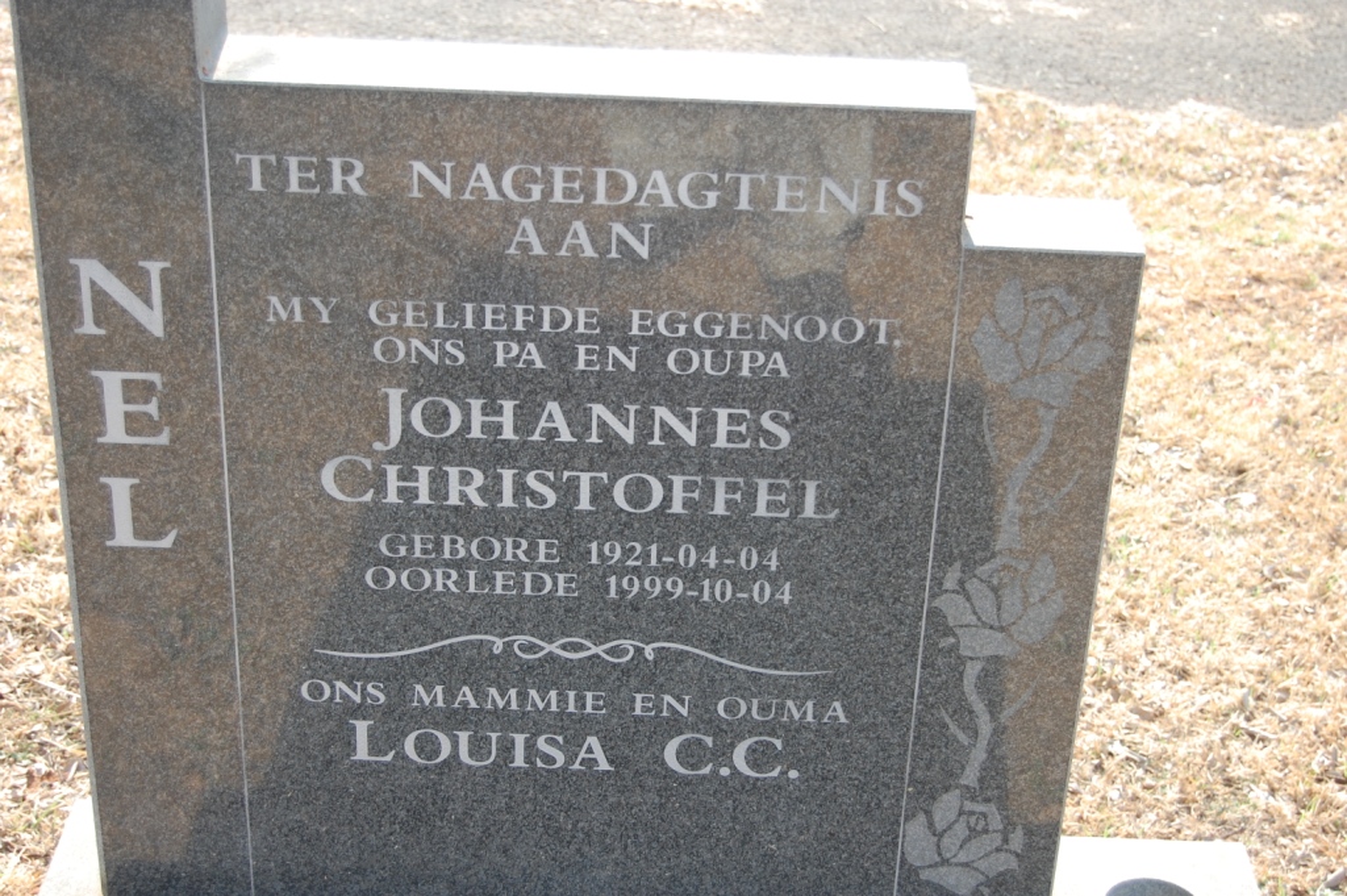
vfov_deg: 22.6
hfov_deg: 33.4
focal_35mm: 60
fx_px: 2243
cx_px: 674
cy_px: 448
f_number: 5.6
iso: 220
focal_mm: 40
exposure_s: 1/125
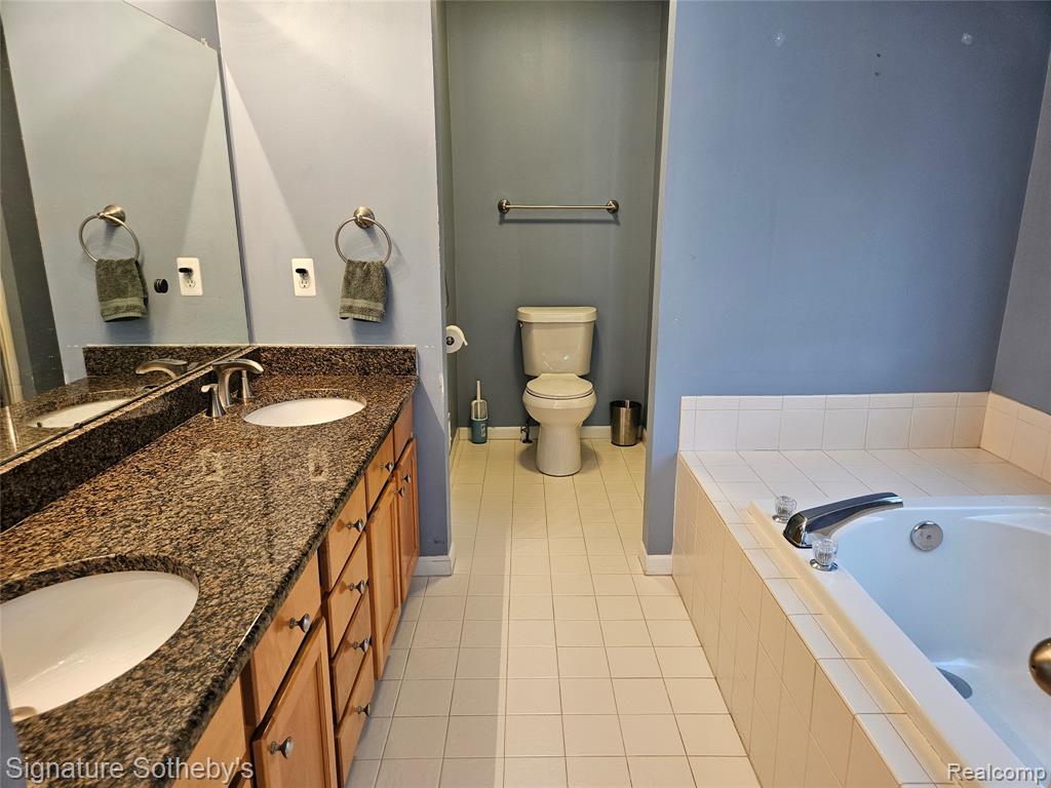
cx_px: 526
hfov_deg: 73.9
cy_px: 394
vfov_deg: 58.9
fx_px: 698
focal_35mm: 23
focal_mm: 5.4
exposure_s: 1/120
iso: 320
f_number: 1.8
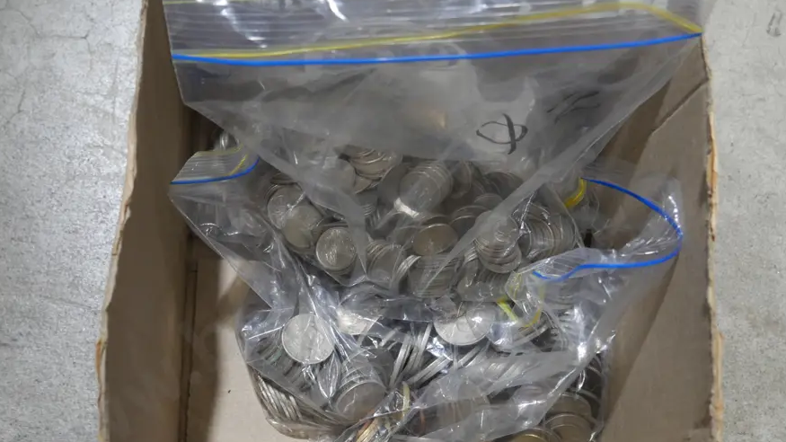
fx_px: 1063
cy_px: 208
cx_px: 396
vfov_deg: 23.5
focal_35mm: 51
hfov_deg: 40.6
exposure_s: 1/60
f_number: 4.4
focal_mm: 20
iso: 500
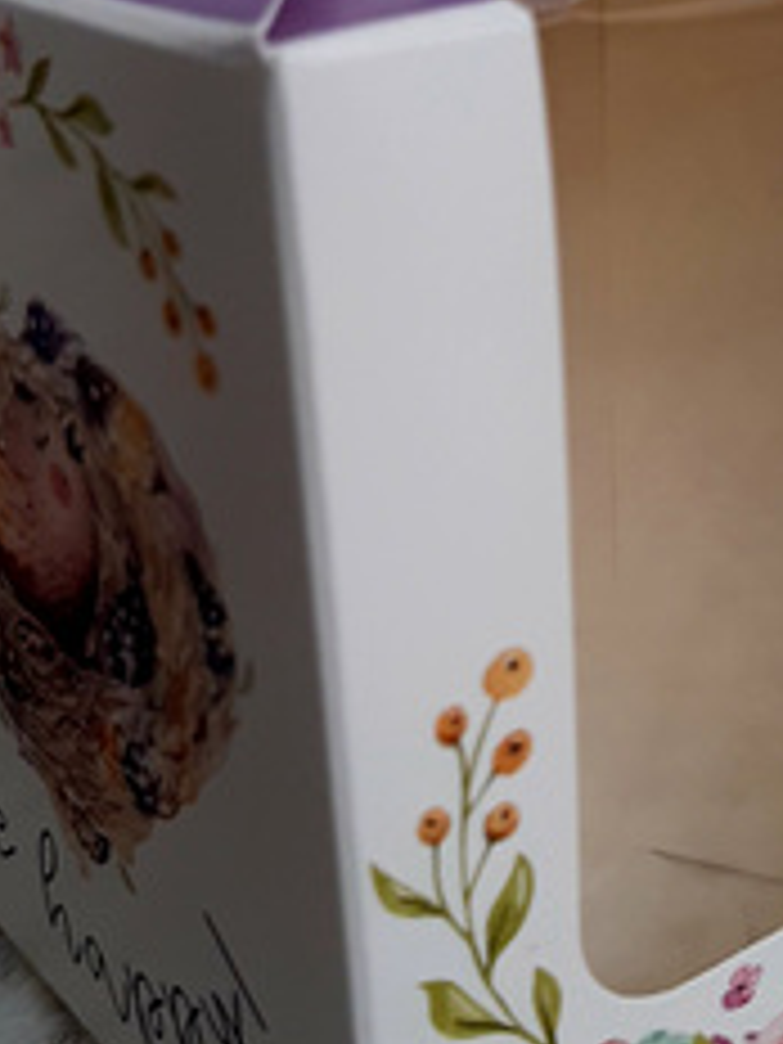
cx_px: 430
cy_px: 446
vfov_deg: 34.3
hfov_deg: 26.1
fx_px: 1689
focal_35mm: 56
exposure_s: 1/50
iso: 50
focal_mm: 3.93
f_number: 1.7
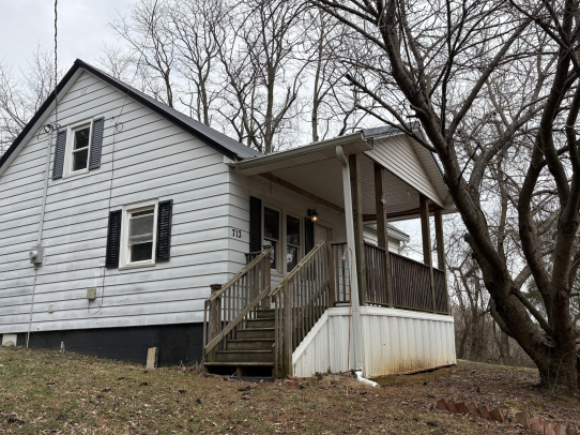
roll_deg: +1.2
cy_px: 209
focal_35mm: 32
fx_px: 536
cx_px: 299
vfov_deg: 44.1
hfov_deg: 56.8
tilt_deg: +14.2
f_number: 1.6
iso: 50
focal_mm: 5.96
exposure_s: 1/2364
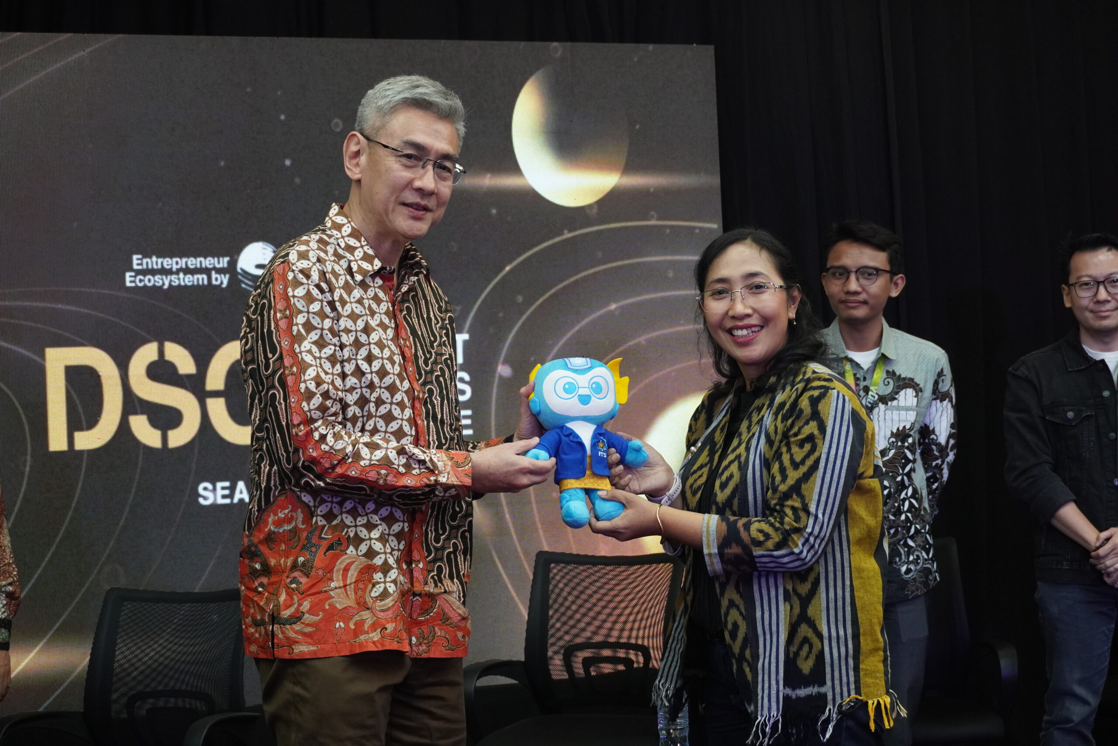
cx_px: 559
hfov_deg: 31.2
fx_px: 2003
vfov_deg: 21.1
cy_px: 373
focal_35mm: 64
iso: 1600
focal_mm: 43
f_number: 5.6
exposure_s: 1/80
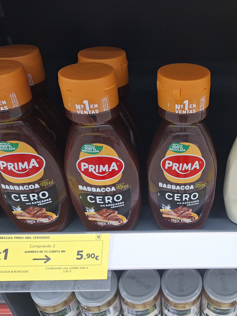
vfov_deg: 58.4
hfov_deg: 43.8
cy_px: 159
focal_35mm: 31
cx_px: 180
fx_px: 283
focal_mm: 5.54
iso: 64
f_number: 1.8
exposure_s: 1/120
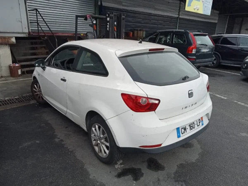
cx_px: 124
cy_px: 93
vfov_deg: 49.7
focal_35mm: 28
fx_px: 201
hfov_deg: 63.4
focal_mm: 3.46
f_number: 2.2
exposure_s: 1/767
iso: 102
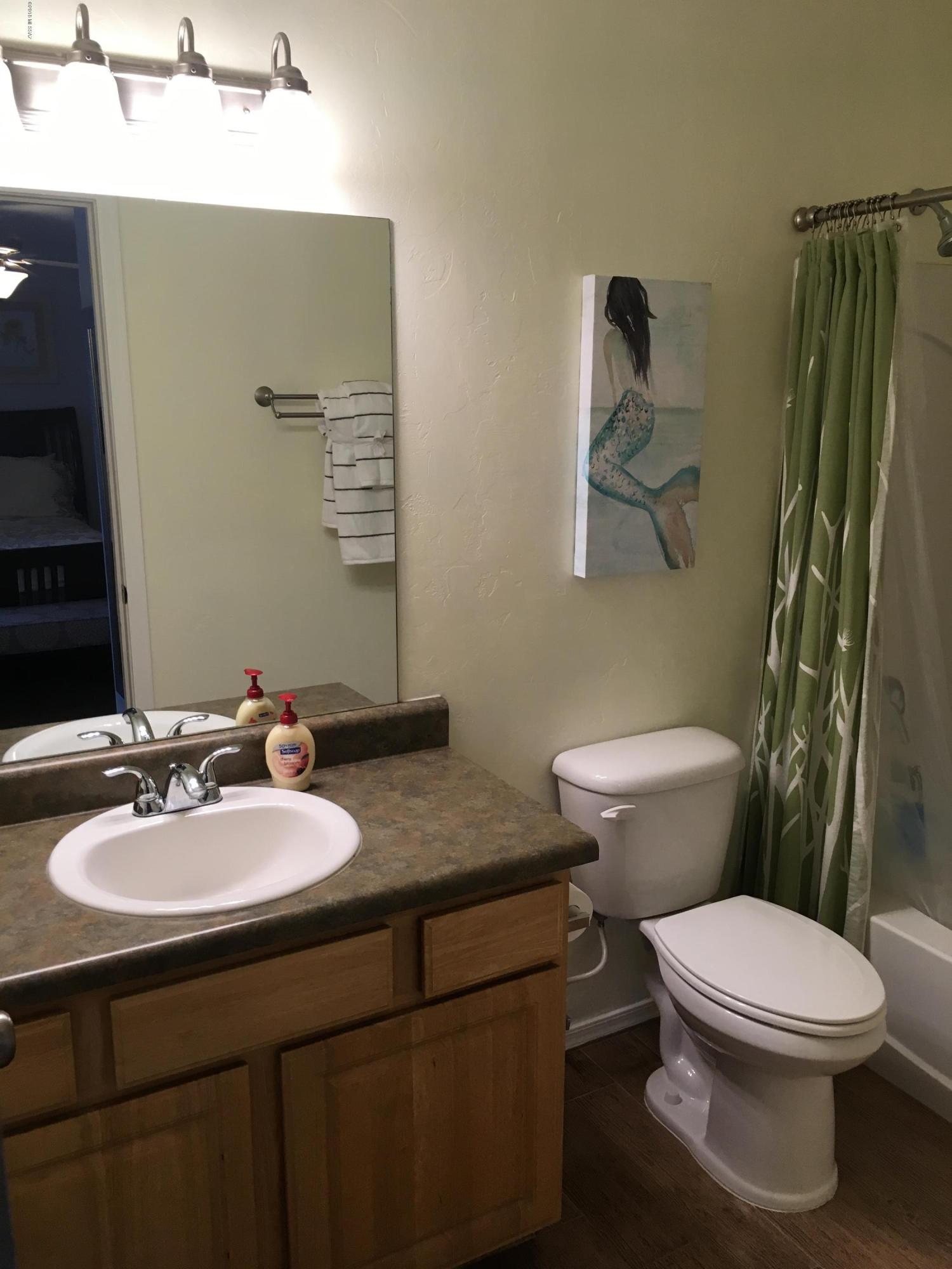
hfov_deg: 48.2
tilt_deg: -15.2
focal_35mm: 29
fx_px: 1063
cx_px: 476
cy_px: 634
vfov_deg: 61.7
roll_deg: +0.8
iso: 25
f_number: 2.2
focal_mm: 4.15
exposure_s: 1/30
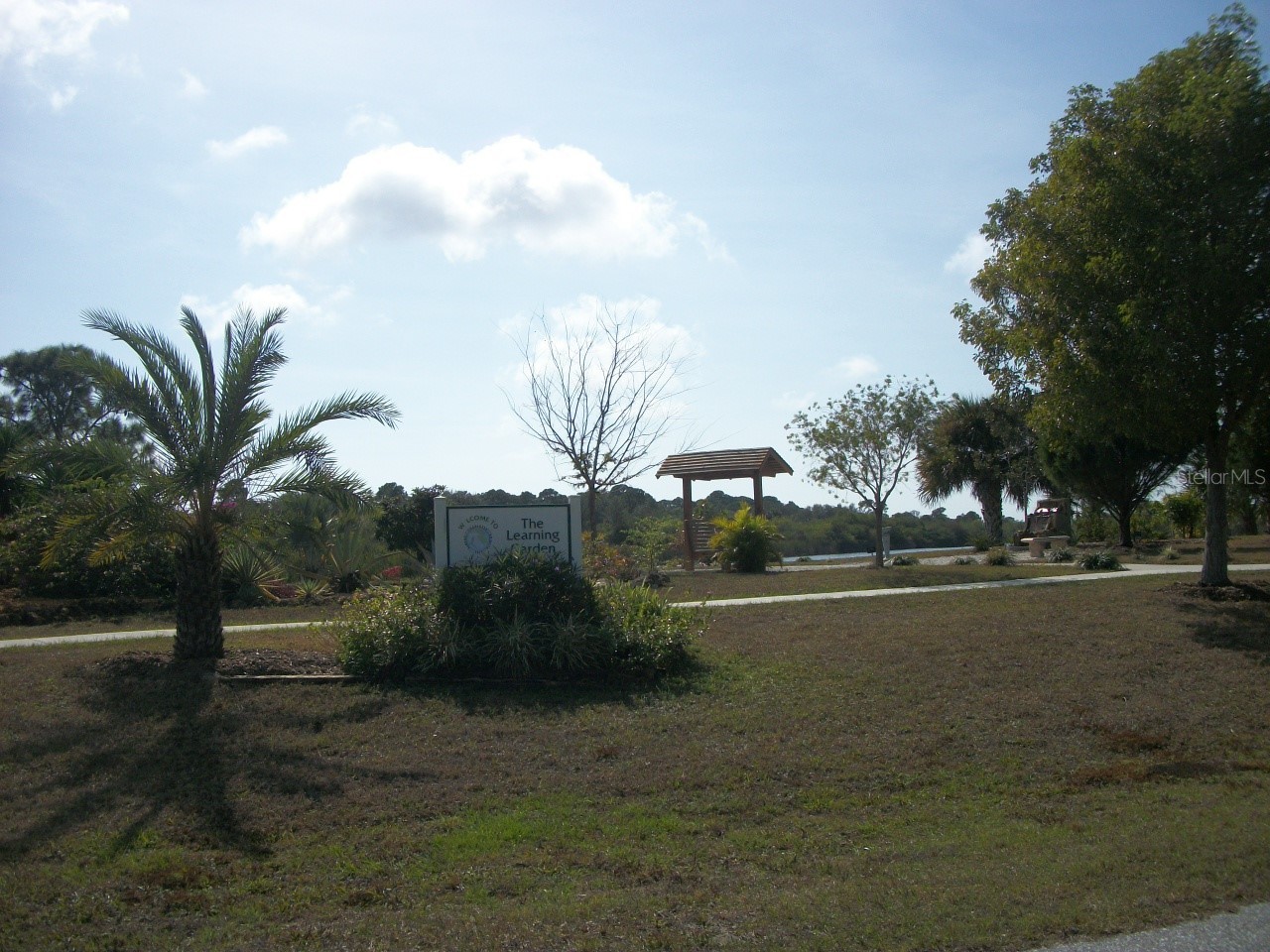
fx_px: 1174
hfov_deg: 56.8
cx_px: 635
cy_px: 476
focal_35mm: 32
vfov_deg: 44.2
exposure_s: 1/400
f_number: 8.8
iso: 80
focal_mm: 5.7
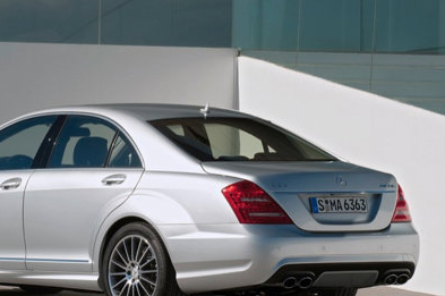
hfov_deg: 7.4
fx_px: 3420
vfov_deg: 4.9
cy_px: 105
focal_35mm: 277
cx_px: 143
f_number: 11
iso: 200
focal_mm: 170
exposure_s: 1/320
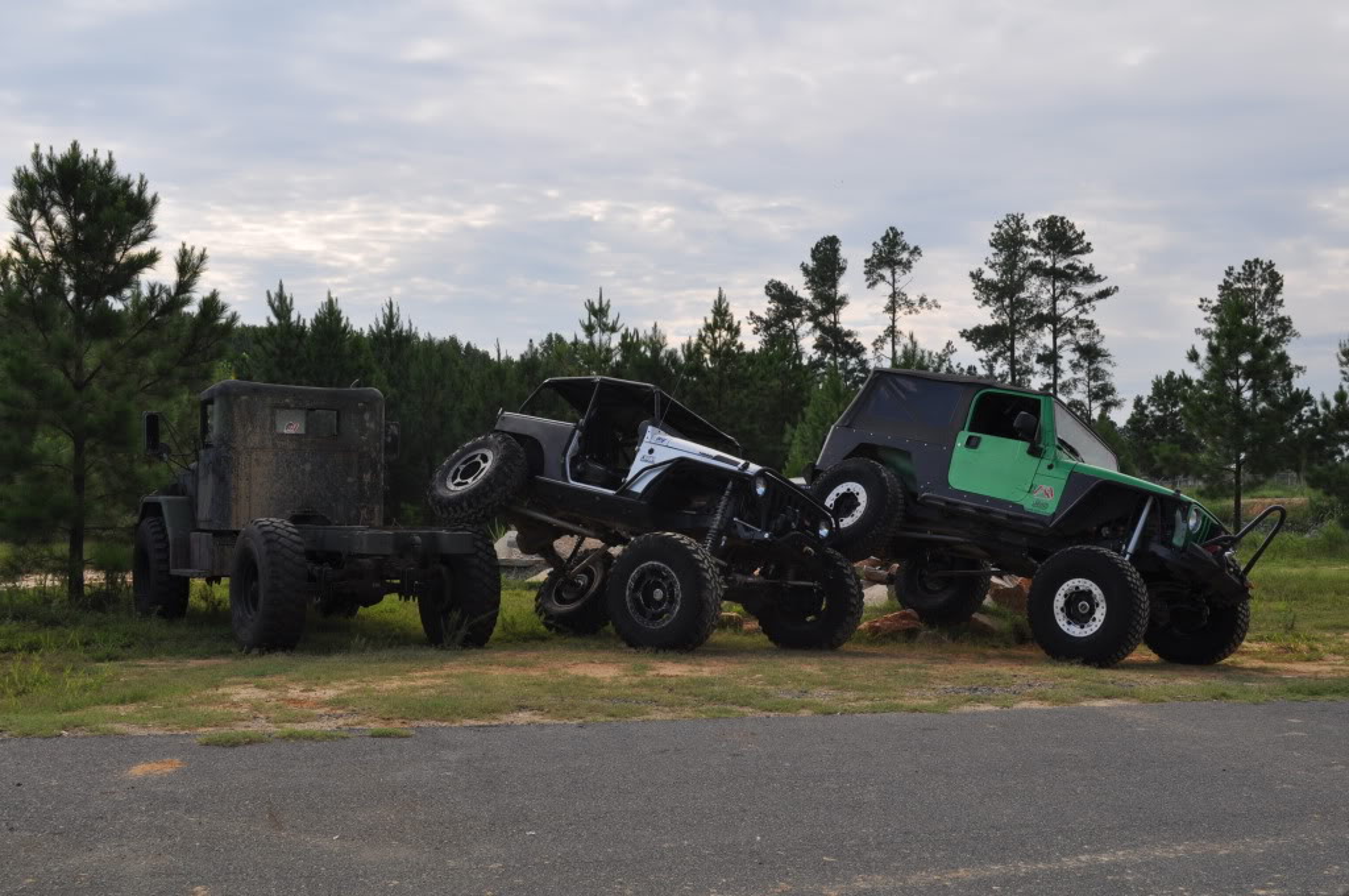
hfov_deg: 49.6
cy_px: 448
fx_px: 1460
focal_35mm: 39
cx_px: 674
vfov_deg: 34.1
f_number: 13
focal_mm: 26
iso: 200
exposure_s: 1/200
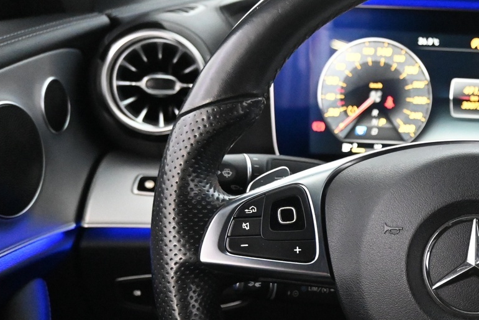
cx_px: 474
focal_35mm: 65
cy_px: 232
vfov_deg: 20.9
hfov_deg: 29.2
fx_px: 859
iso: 6400
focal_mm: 20.5
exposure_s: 1/30
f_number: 3.8
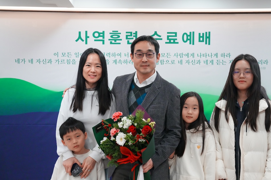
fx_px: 324
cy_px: 99
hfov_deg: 45.4
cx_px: 145
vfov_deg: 31.2
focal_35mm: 43
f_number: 5.6
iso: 5000
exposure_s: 1/125
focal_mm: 38
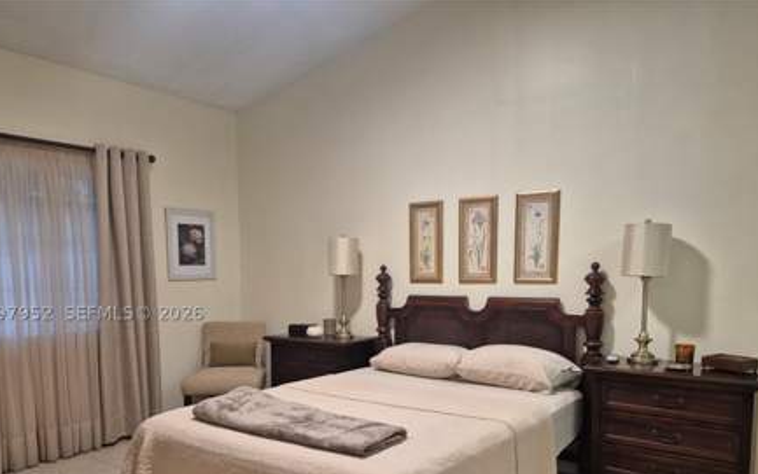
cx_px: 364
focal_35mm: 27
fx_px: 558
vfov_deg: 45.4
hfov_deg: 68.3
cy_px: 313
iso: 640
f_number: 1.8
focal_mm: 5.4
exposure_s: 1/120
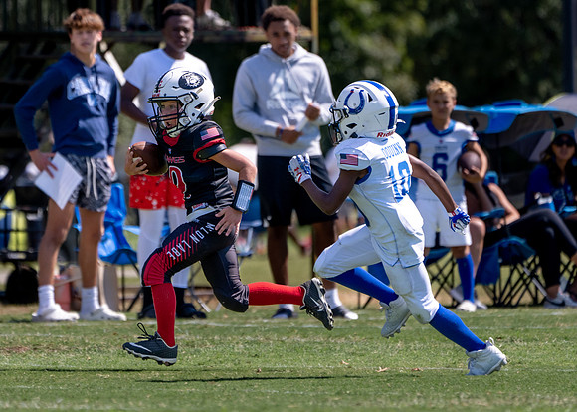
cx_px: 233
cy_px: 161
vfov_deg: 2.2
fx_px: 10881
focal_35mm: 664
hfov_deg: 3.0
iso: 320
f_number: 5.6
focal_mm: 400
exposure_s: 1/1250
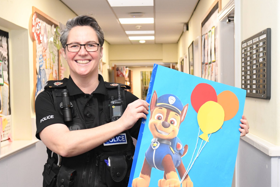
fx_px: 482
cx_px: 148
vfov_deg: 21.9
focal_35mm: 62
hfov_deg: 32.4
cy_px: 116
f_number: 4.5
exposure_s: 1/125
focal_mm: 32
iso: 1600
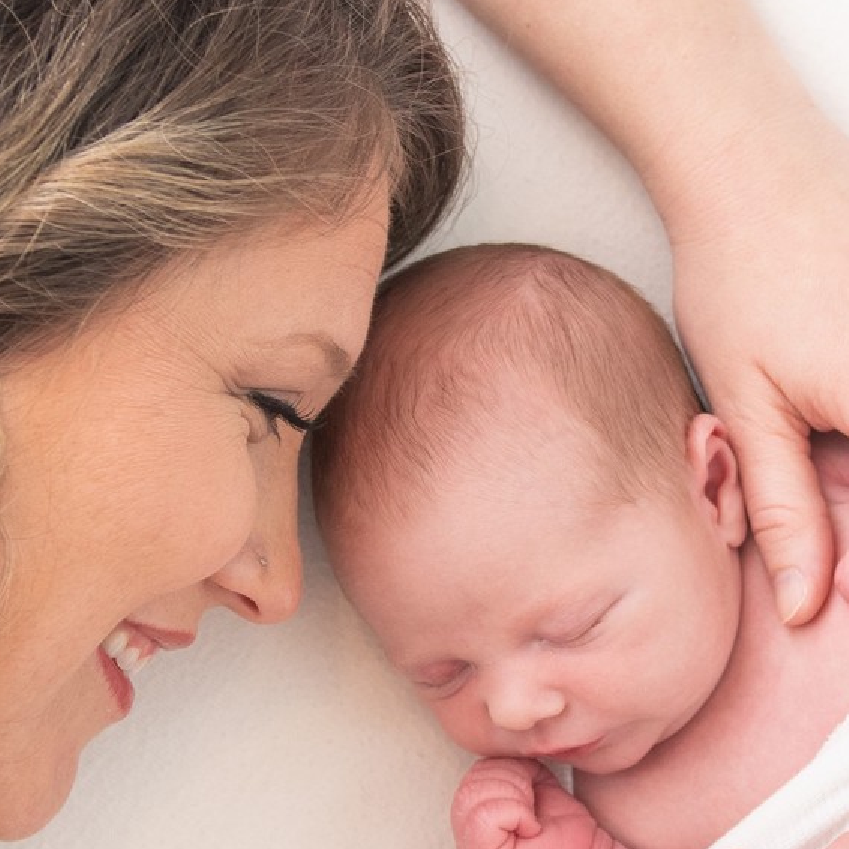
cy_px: 501
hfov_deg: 16.0
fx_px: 3025
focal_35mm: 109
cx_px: 550
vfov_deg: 16.0
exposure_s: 1/160
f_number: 3.2
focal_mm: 24
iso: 160
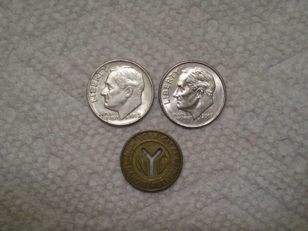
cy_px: 116
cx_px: 154
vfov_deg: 19.4
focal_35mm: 76
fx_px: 676
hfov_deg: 25.7
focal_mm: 12.3
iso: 279
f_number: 3.9
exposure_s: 1/60.6
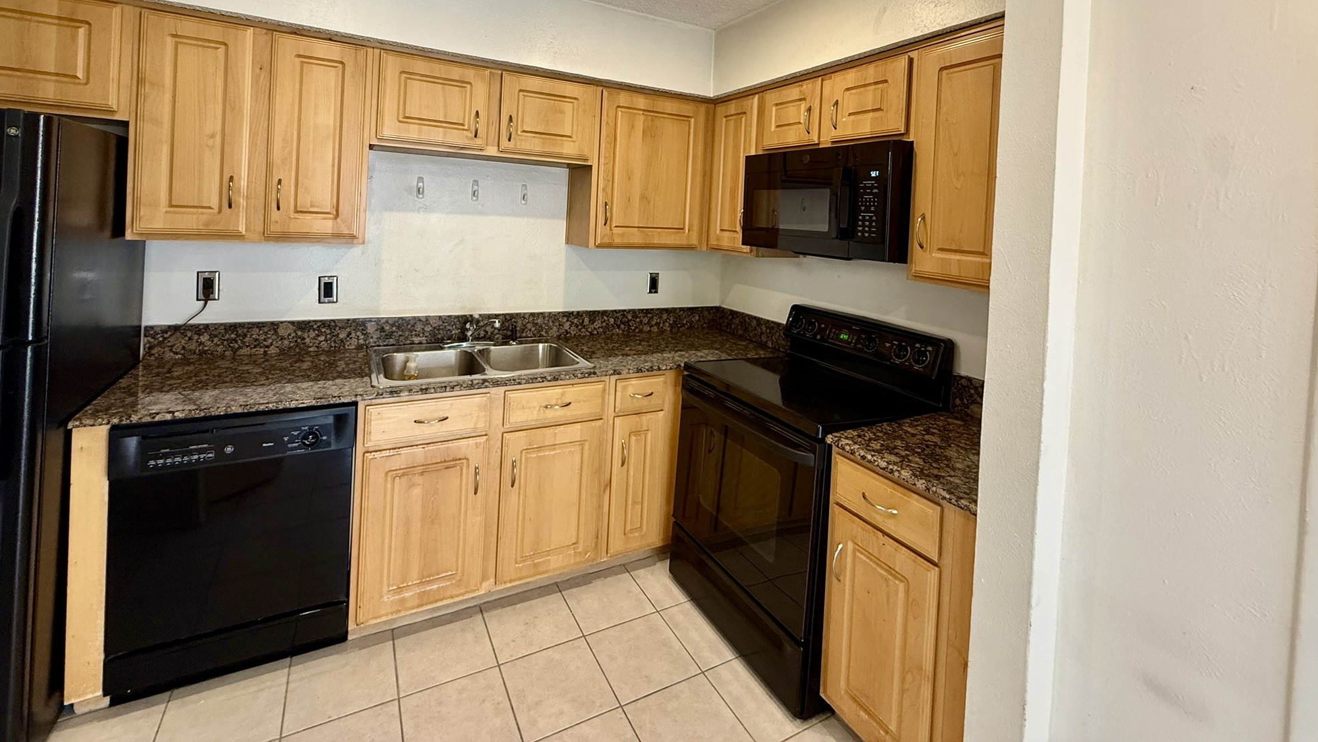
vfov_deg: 64.6
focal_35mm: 16
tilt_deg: -0.7
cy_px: 224
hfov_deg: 99.4
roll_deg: -3.1
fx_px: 559
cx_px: 645
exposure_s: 1/60
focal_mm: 2.22
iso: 200
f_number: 2.2
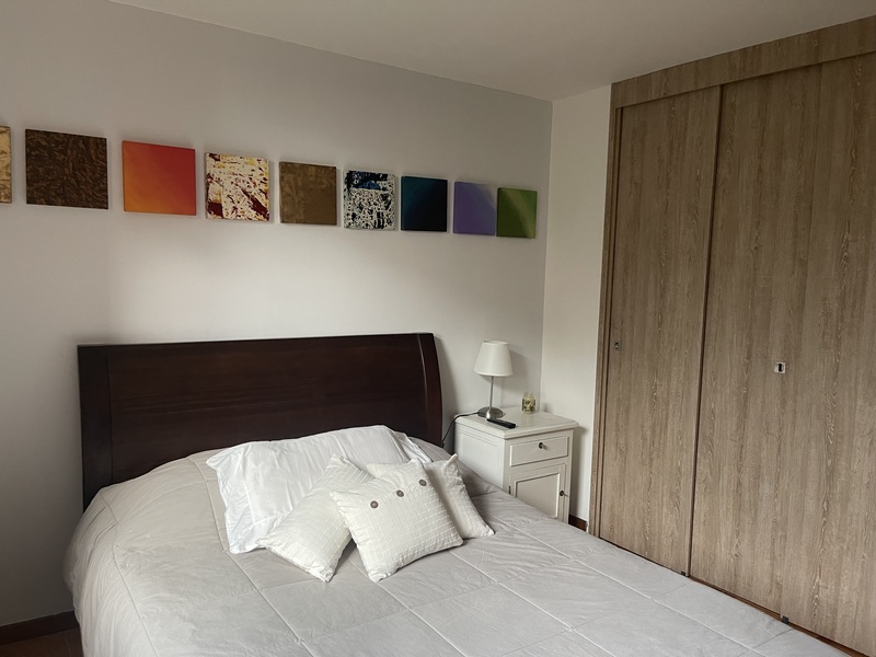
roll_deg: -1.2
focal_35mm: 25
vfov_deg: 54.9
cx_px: 438
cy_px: 328
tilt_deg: -5.1
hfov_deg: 69.4
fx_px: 633
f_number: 1.6
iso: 320
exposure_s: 1/60
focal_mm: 5.1
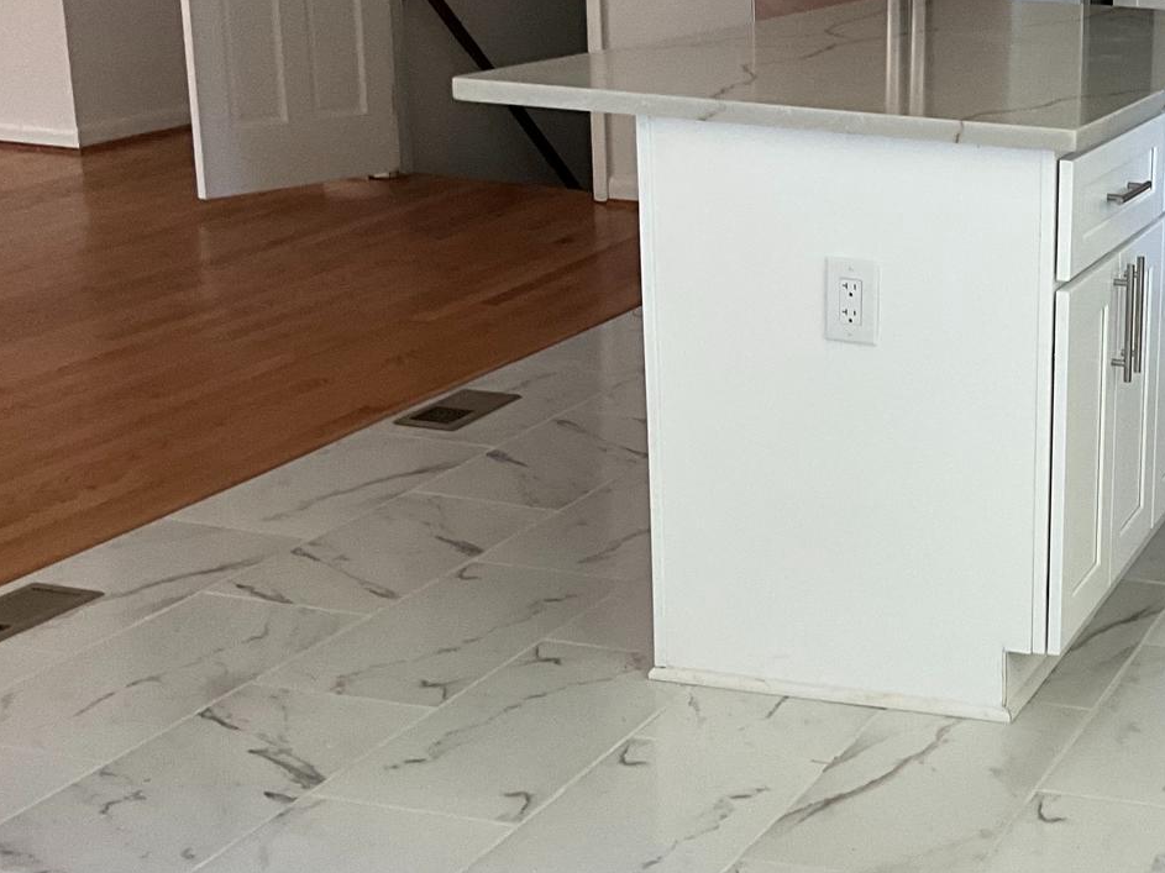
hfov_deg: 28.2
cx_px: 1259
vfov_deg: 23.3
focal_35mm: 63
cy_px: 489
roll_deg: -3.8
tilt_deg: -18.0
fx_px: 2120
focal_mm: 3
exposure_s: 1/60
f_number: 1.8
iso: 80
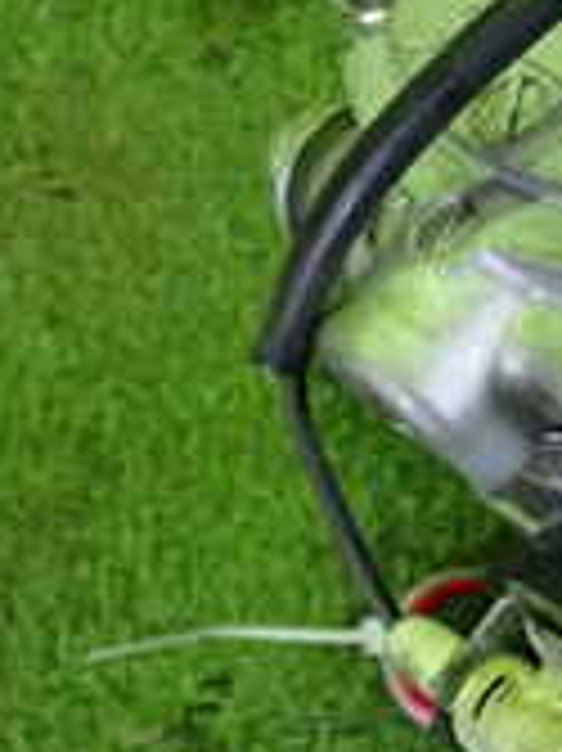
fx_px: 2341
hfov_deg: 13.2
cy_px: 171
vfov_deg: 18.1
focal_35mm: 108
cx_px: 719
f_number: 2.3
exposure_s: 1/20
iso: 800
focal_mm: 5.4
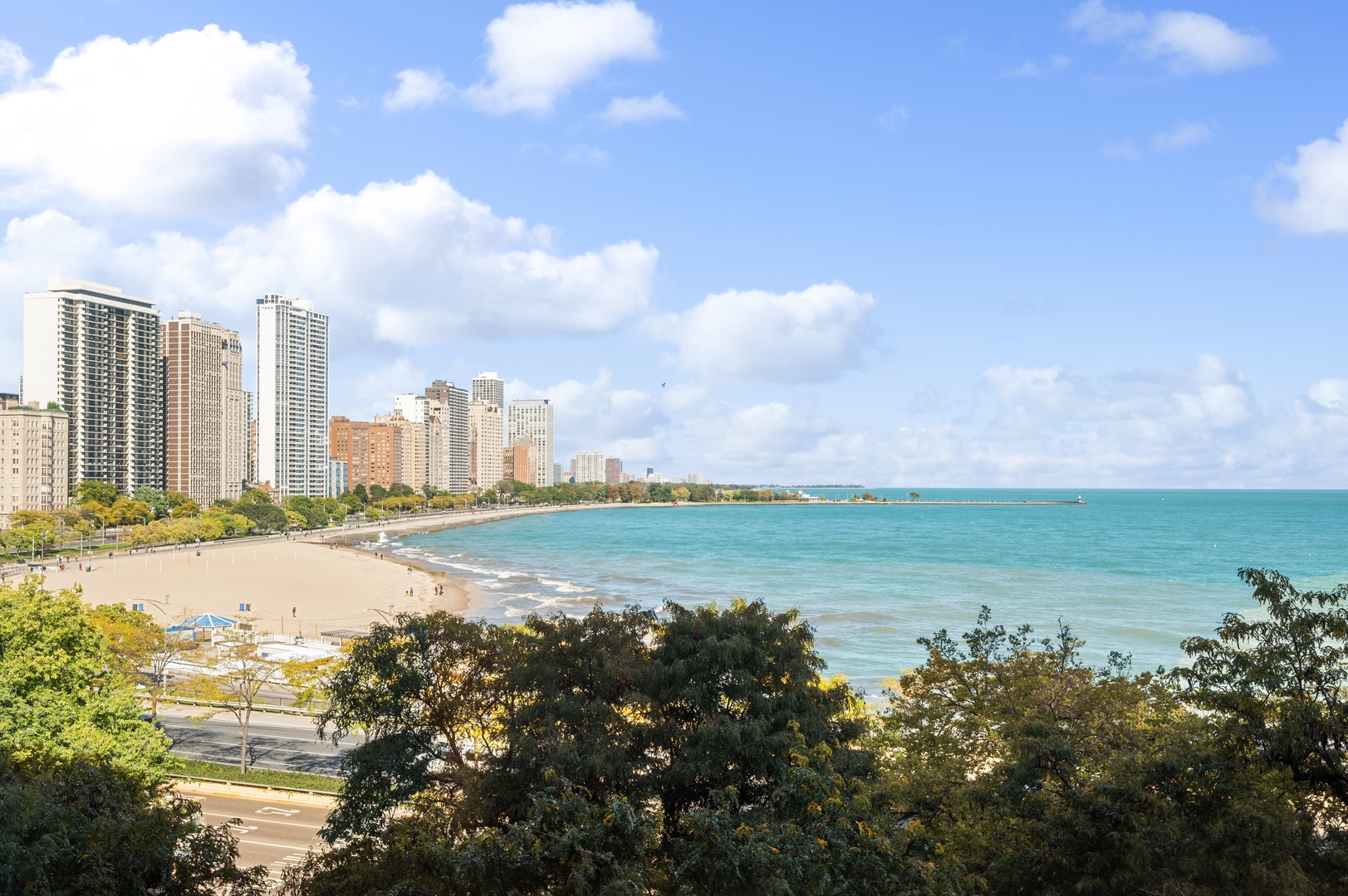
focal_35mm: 30
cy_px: 448
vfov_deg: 43.6
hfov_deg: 62.0
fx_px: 1123
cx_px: 674
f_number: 14
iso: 100
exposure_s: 1/30
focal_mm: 30
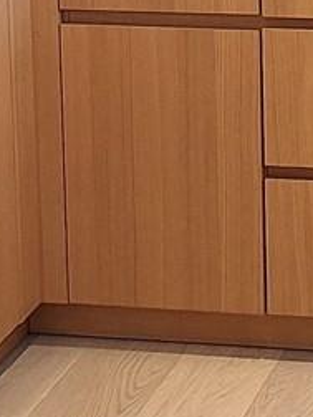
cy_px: -220
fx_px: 1760
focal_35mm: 146
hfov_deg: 9.8
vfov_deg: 12.8
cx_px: 492
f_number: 1.8
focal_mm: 5.54
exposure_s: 1/120
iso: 64
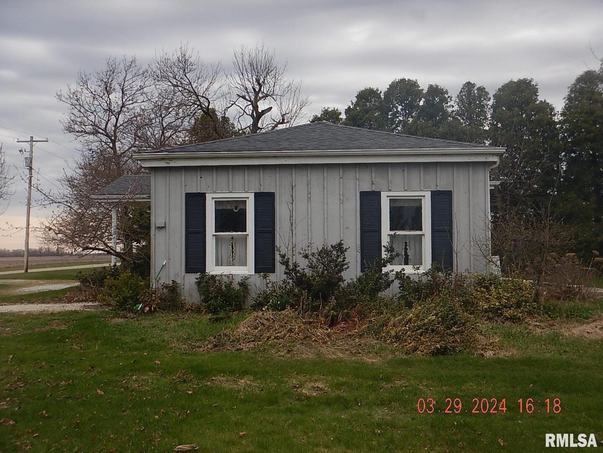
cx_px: 302
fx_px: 645
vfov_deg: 38.7
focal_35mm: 37
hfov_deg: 50.1
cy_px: 226
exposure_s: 1/400
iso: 125
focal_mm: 6.6
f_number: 4.2
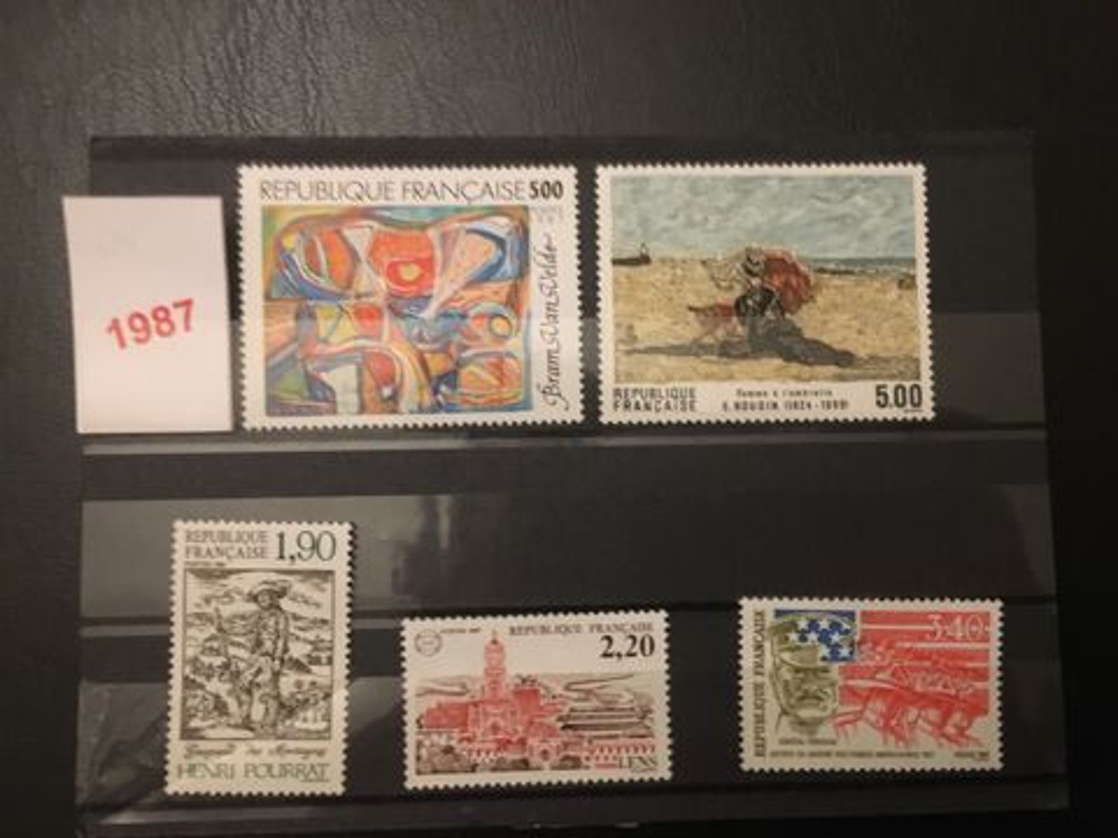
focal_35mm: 29
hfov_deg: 61.7
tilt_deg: -84.2
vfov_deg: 48.2
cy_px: 419
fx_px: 937
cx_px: 559
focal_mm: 4.15
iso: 400
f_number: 2.2
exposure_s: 1/17
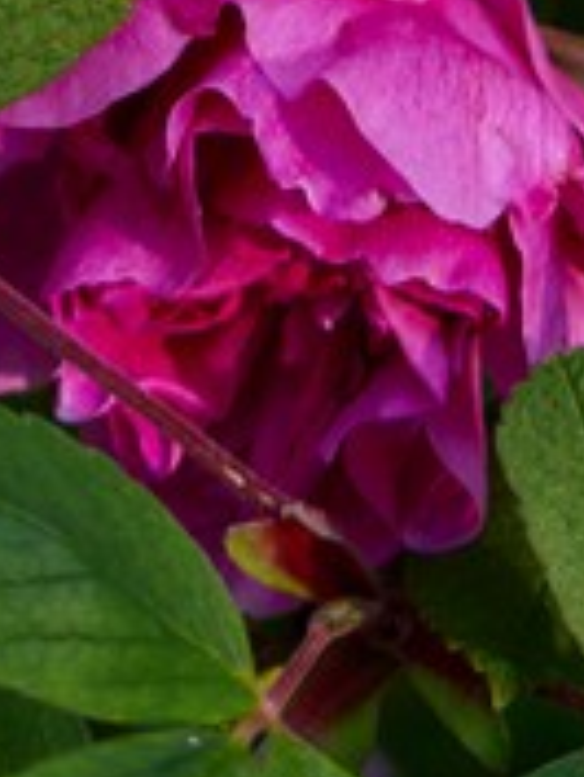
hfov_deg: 11.8
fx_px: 2808
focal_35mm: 125
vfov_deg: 12.5
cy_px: -1076
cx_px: 430
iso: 100
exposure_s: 1/100
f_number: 4
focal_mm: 11.7
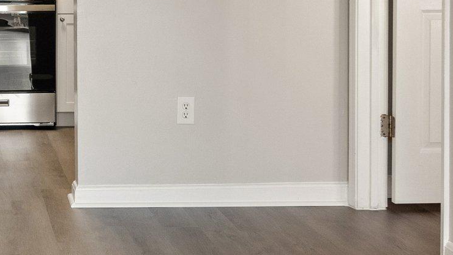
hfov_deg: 23.4
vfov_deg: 13.5
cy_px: -62
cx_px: -2
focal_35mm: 87
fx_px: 1045
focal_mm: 20
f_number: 8
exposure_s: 1/10
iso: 640
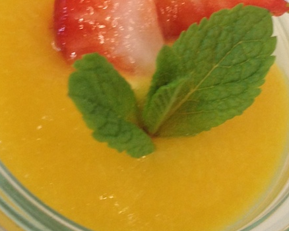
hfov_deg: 16.3
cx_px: 112
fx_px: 1009
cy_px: -50
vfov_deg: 12.7
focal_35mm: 118
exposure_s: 1/20
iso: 80
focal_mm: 4.28
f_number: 2.4
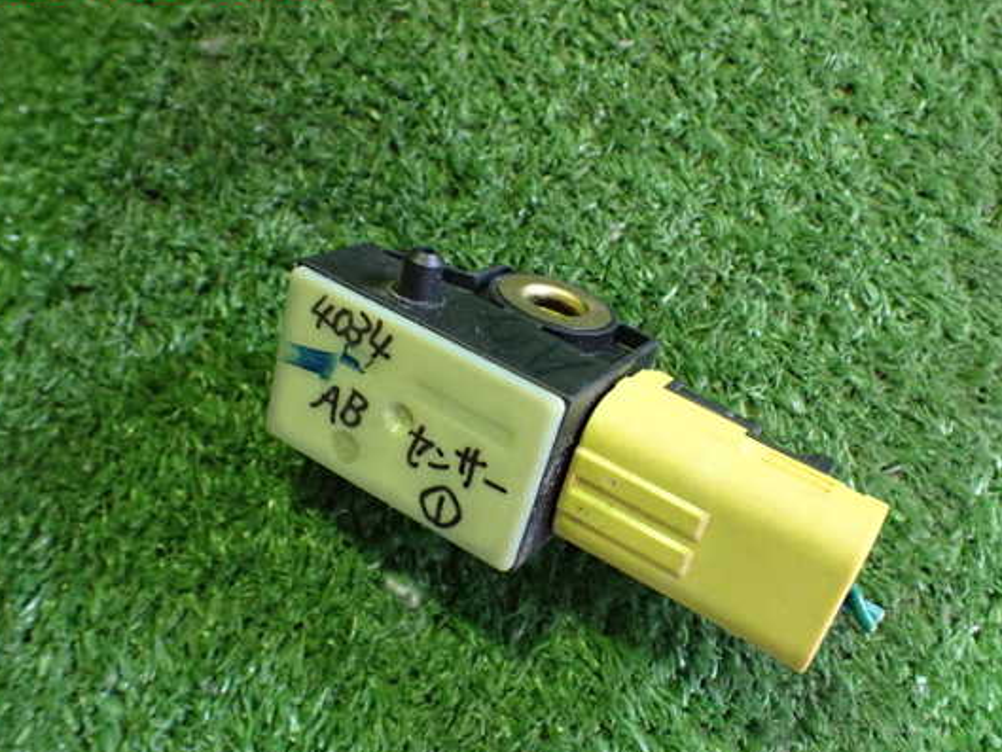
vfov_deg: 41.8
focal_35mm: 34
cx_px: 542
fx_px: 984
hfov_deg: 53.9
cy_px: 388
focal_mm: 5.4
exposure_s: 1/80
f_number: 2.3
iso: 800
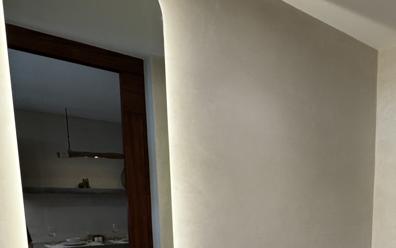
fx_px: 367
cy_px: 255
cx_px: 287
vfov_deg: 33.7
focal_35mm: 34
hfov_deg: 54.6
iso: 200
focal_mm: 2.22
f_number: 2.2
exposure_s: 1/60
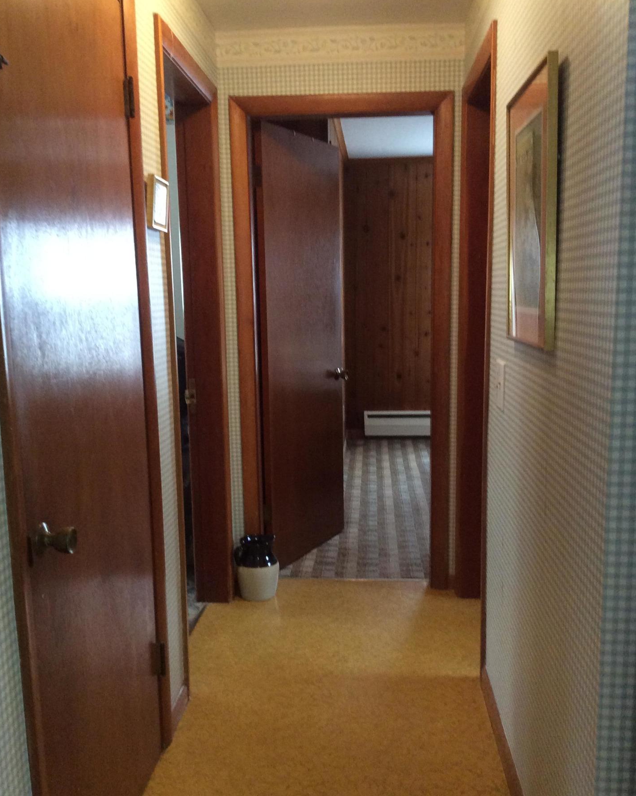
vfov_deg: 51.5
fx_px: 824
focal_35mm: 35
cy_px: 421
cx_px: 320
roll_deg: +1.7
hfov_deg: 42.2
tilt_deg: -11.3
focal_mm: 3.3
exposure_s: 1/24
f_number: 2.4
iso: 200
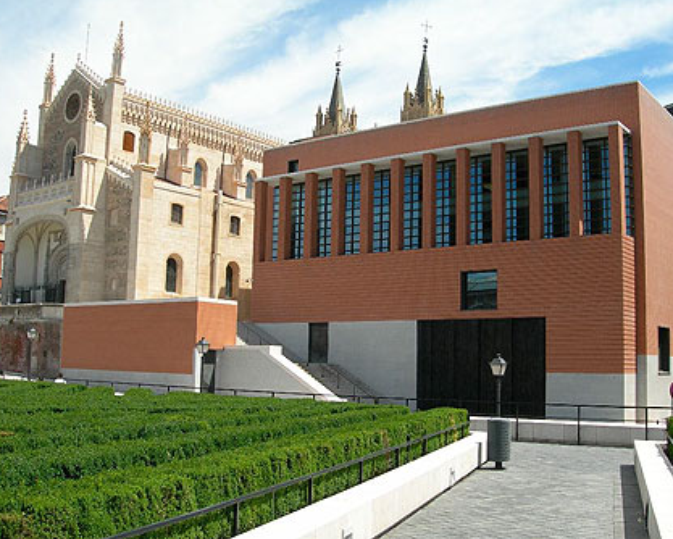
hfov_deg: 45.8
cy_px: 268
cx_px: 339
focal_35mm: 40
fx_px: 797
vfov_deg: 37.4
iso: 50
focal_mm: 7.8
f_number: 4.8
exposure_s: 1/436
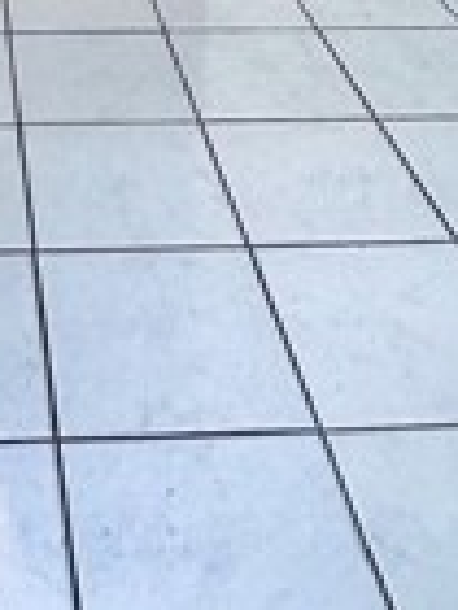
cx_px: 22
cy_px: -353
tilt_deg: -9.2
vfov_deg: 23.1
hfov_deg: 22.2
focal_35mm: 64
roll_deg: -2.8
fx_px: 1129
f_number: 2.2
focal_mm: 2.22
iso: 100
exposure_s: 1/120
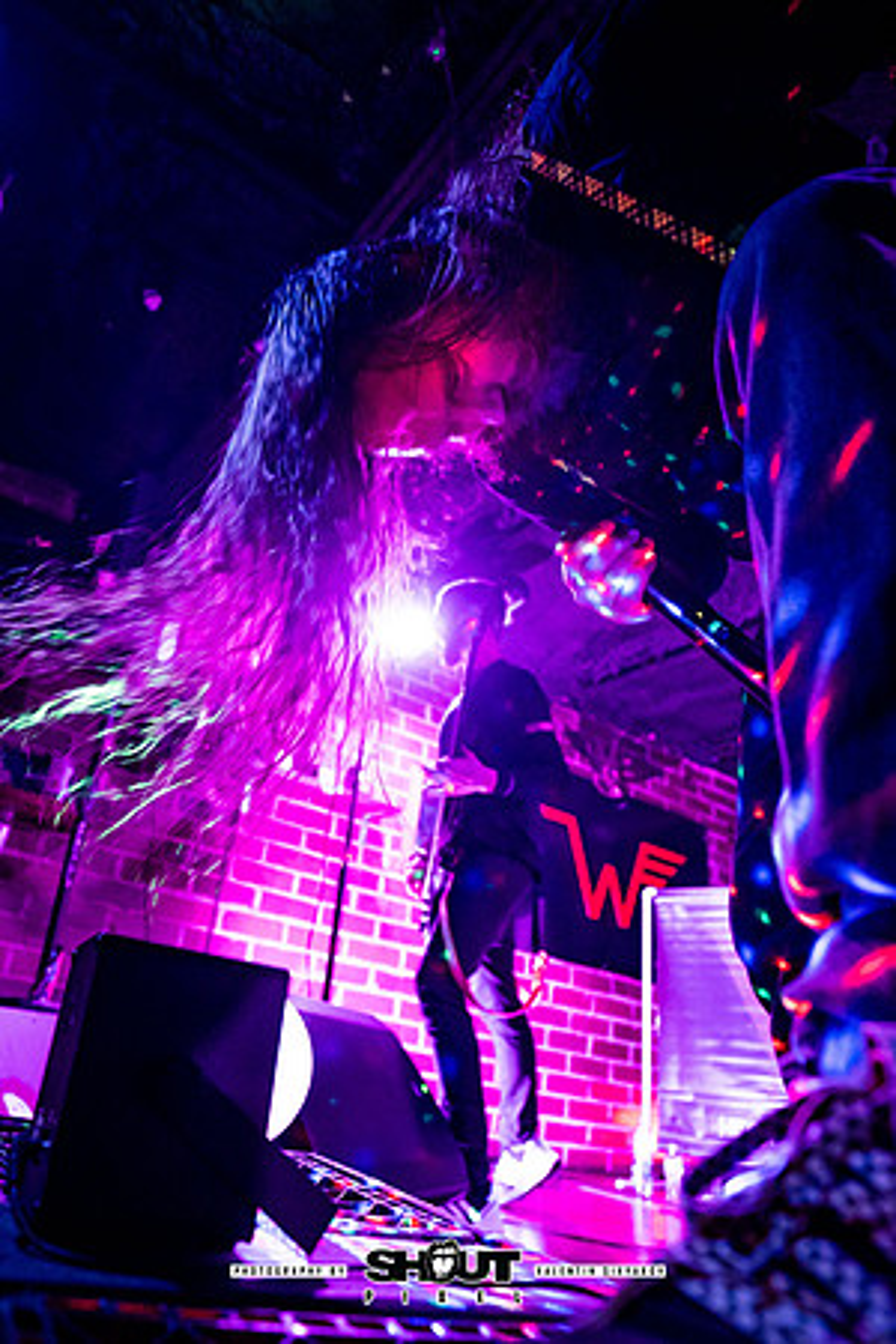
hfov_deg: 58.7
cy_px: 672
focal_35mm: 21
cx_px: 332
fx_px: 784
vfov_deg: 81.2
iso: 1250
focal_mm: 14
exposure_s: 1/200
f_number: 2.8
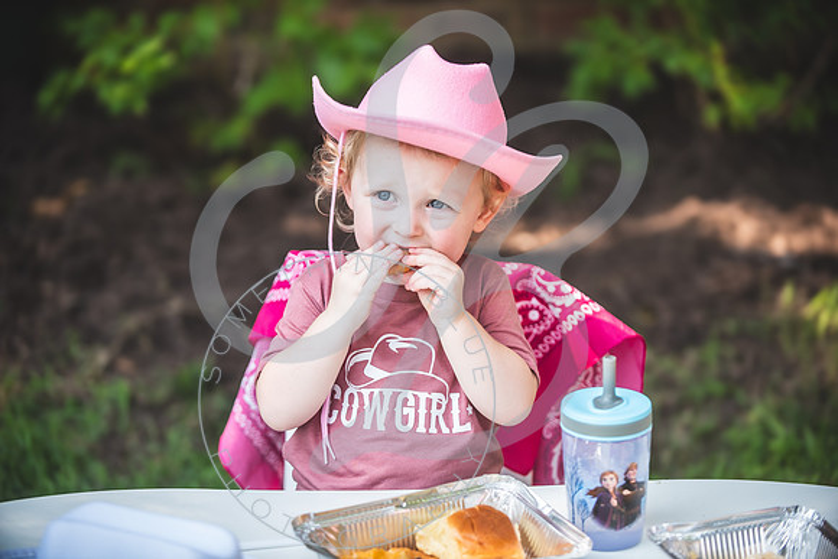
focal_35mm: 102
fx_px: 2375
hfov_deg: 20.0
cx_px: 419
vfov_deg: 13.4
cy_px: 280
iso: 200
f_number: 2.8
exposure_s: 1/400
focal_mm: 102
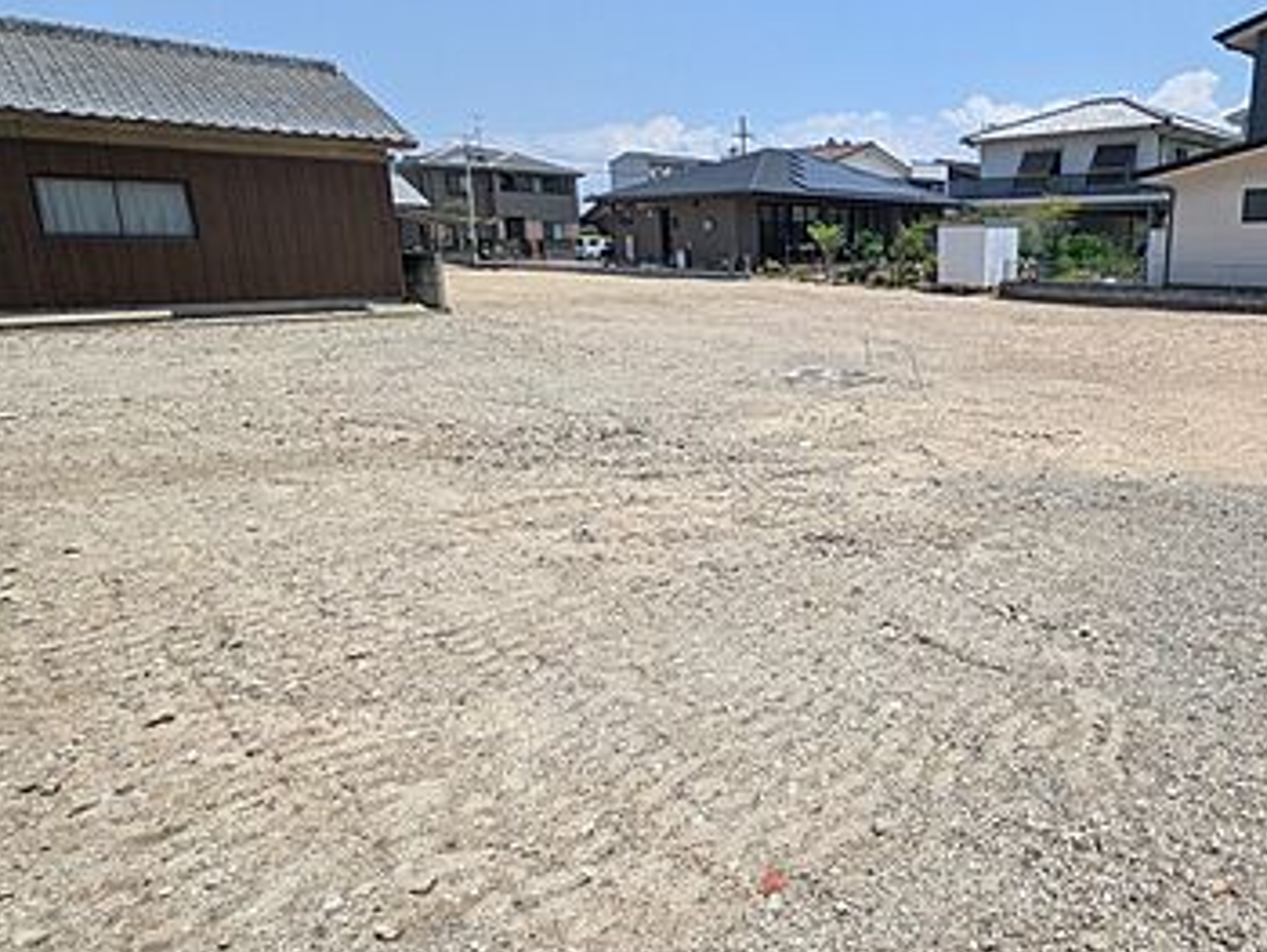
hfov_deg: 68.1
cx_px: 909
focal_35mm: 24
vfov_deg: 56.9
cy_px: 460
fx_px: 879
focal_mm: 1.83
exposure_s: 1/1965
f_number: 2.2
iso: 58
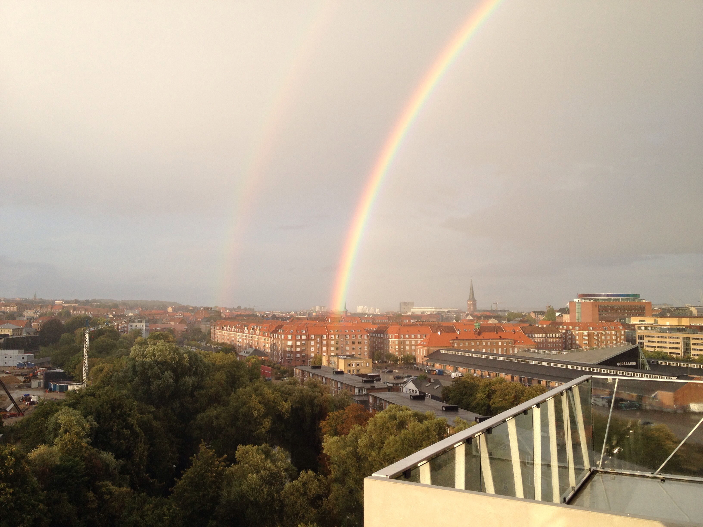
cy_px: 264
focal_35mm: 35
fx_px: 711
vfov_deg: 40.7
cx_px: 352
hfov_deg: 52.6
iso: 50
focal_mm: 4.28
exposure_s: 1/613
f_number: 2.4
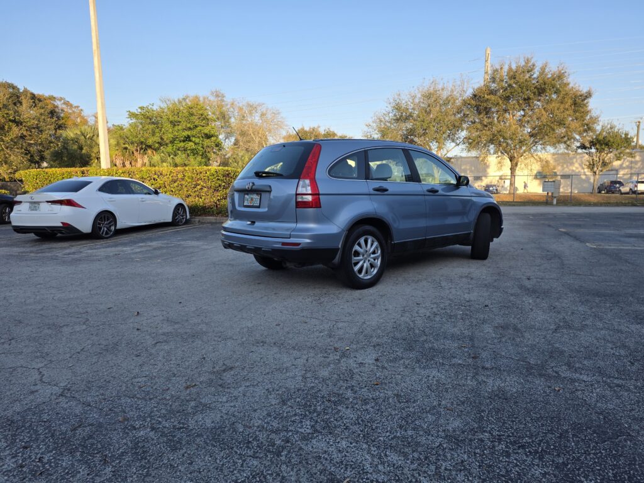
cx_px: 322
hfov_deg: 73.9
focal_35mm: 23
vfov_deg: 58.9
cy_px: 242
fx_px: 428
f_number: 1.7
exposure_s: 1/2339
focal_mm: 6.25
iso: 80
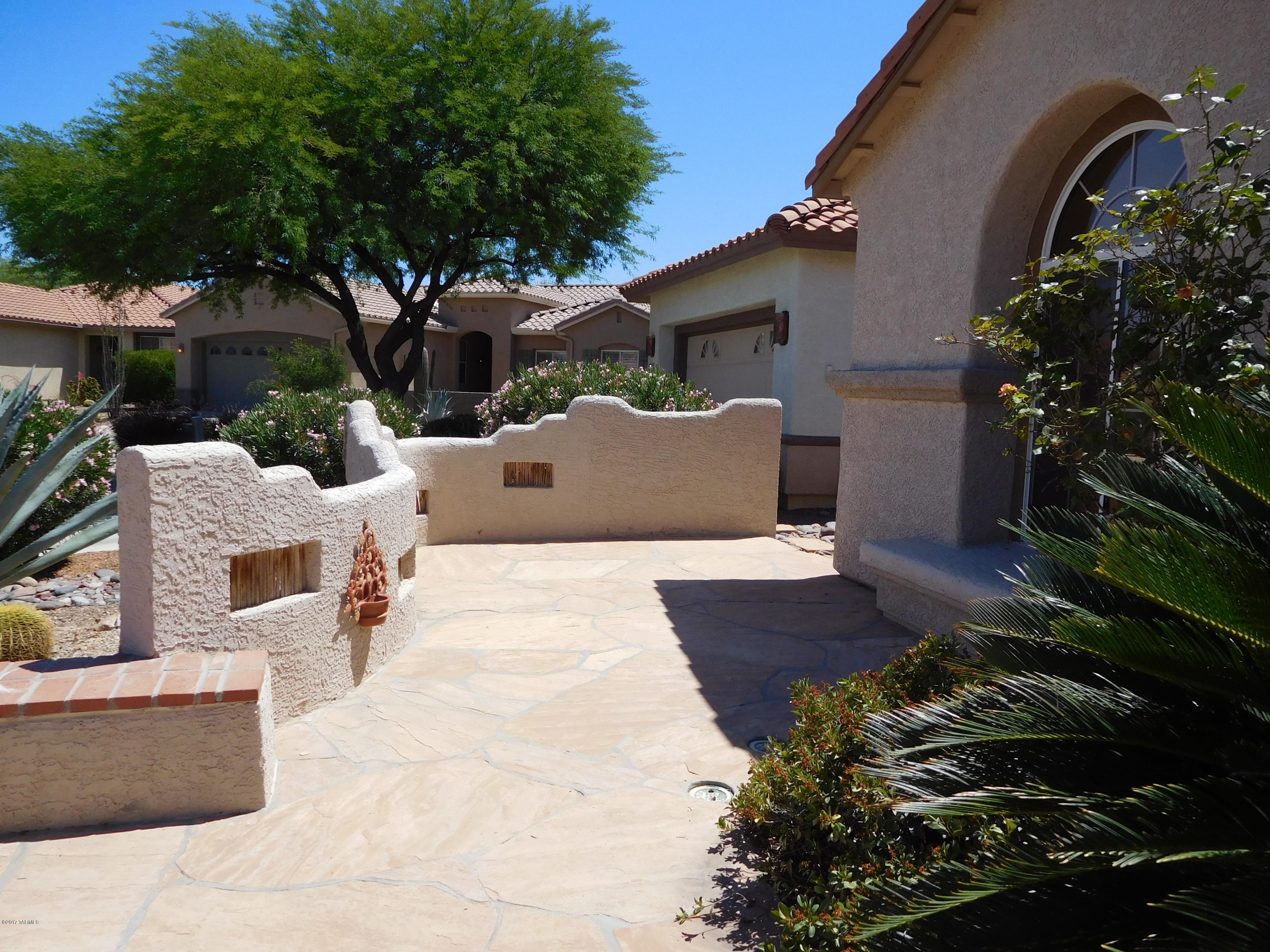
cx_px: 635
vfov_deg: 54.9
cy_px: 476
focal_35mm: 25
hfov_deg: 69.4
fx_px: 917
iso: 125
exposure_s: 1/500
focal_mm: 4.5
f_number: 6.8
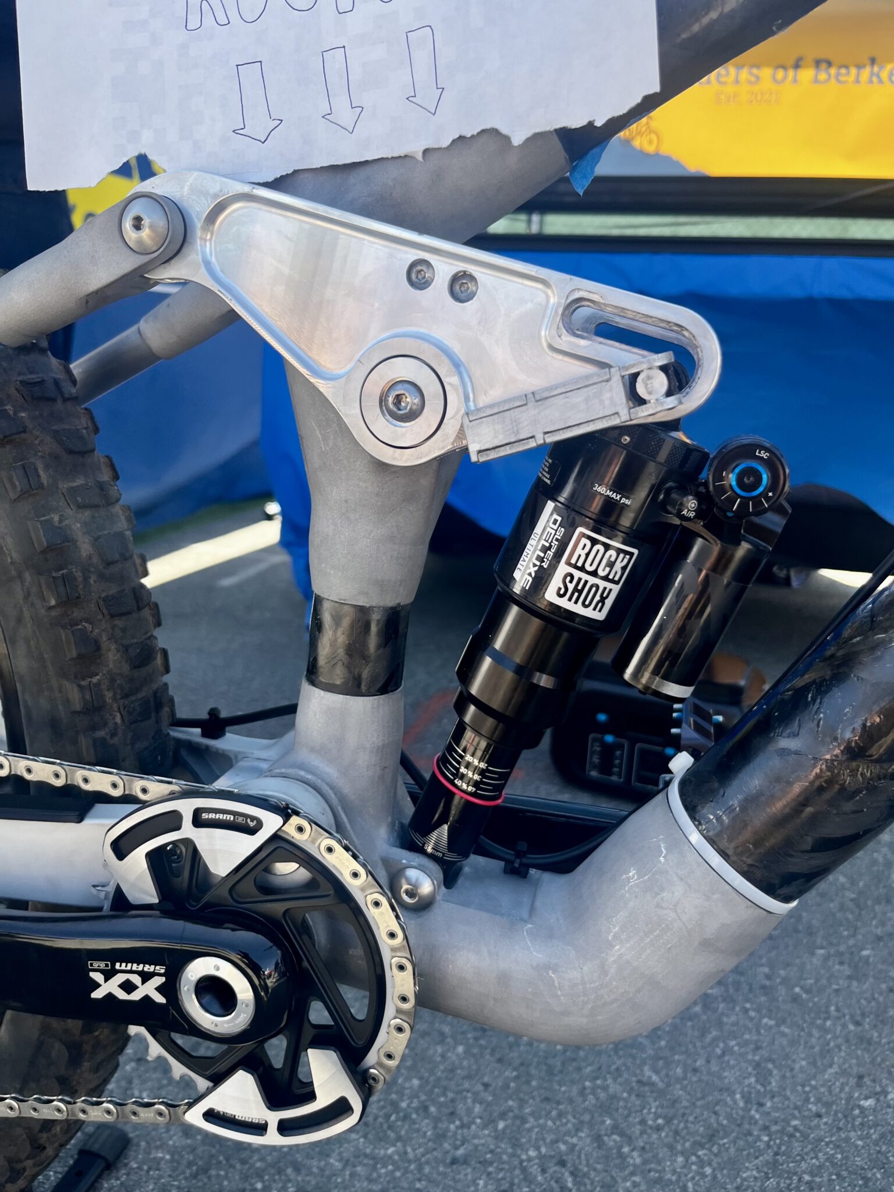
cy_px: 596
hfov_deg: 53.1
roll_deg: -4.0
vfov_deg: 67.3
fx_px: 895
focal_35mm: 26
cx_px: 447
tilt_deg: -14.3
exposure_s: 1/508
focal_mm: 5.1
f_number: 1.6
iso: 50
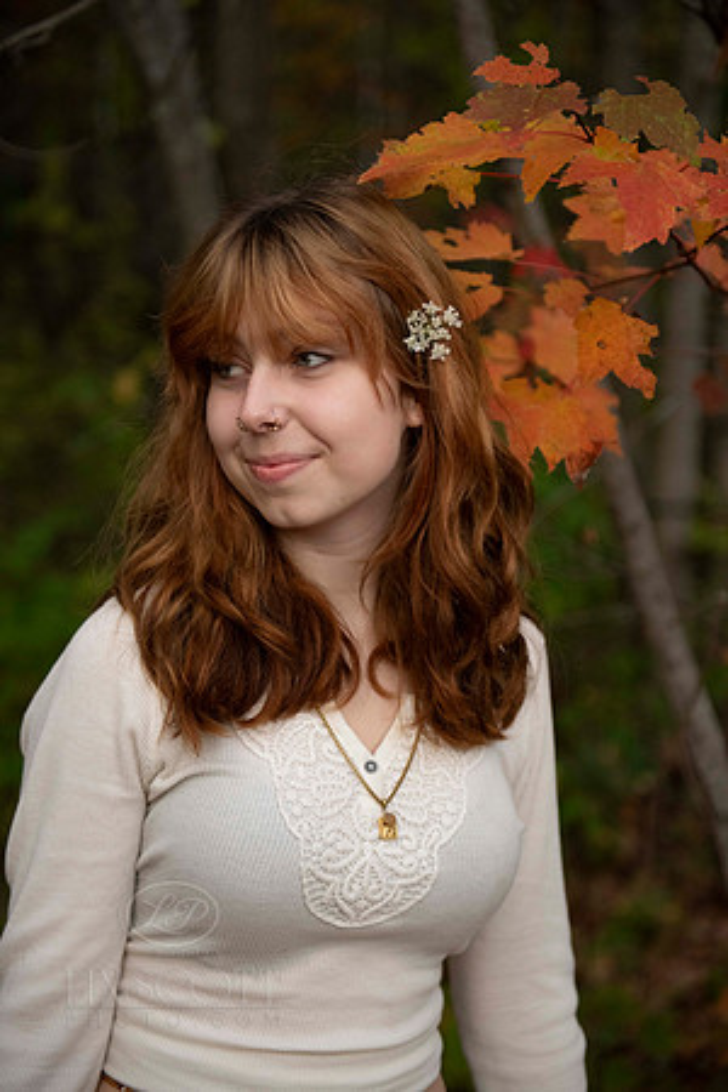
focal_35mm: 60
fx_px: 1820
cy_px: 546
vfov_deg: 33.4
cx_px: 364
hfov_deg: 22.6
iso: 2000
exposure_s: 1/2000
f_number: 2.8
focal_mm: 60
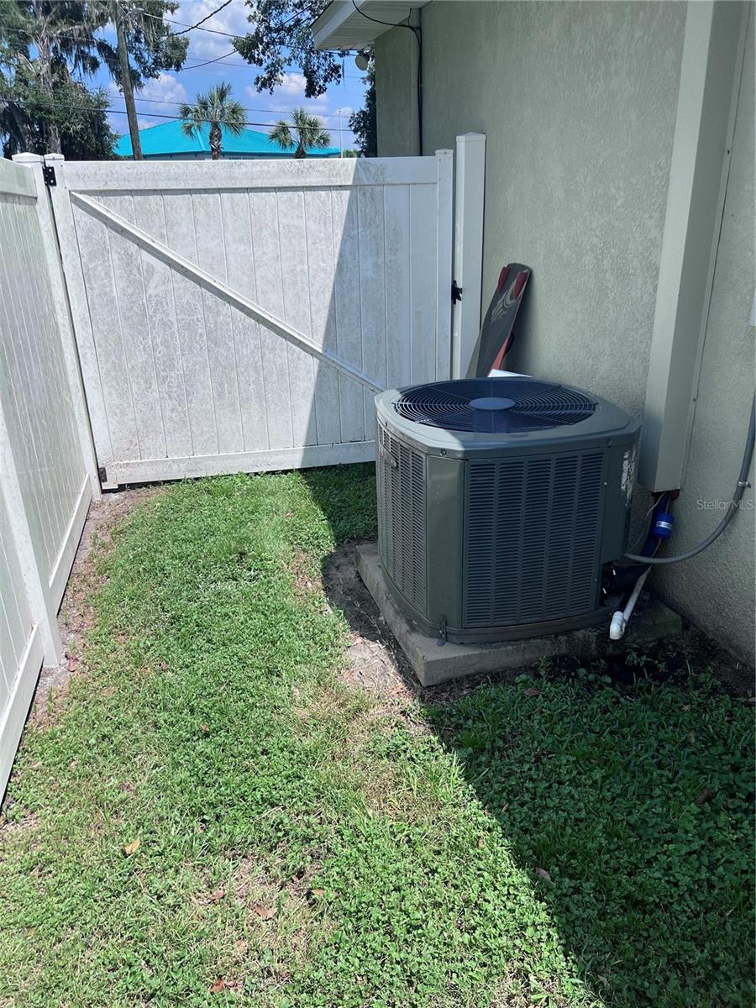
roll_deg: +3.0
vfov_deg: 67.3
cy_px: 504
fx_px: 757
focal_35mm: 26
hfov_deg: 53.1
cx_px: 378
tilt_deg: -22.7
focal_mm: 5.7
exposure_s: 1/3460
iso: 50
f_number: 1.5
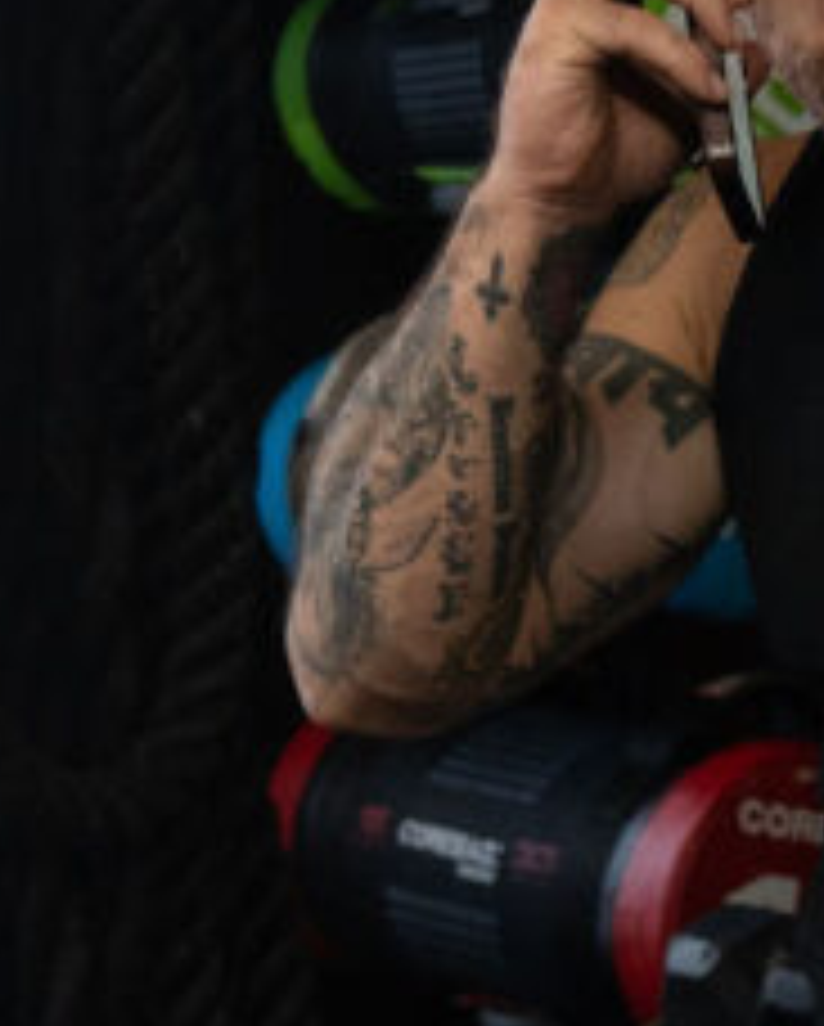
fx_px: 3073
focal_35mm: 101
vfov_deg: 19.0
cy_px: 479
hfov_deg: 14.3
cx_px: 1225
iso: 2500
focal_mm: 24
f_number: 2.8
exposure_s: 1/160
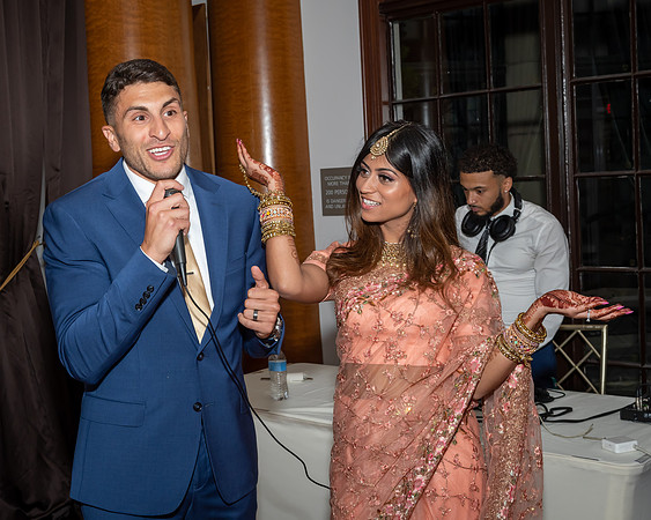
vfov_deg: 28.0
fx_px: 1042
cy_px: 251
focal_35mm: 54
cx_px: 275
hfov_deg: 34.6
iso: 500
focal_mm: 31
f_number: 7.1
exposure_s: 1/250
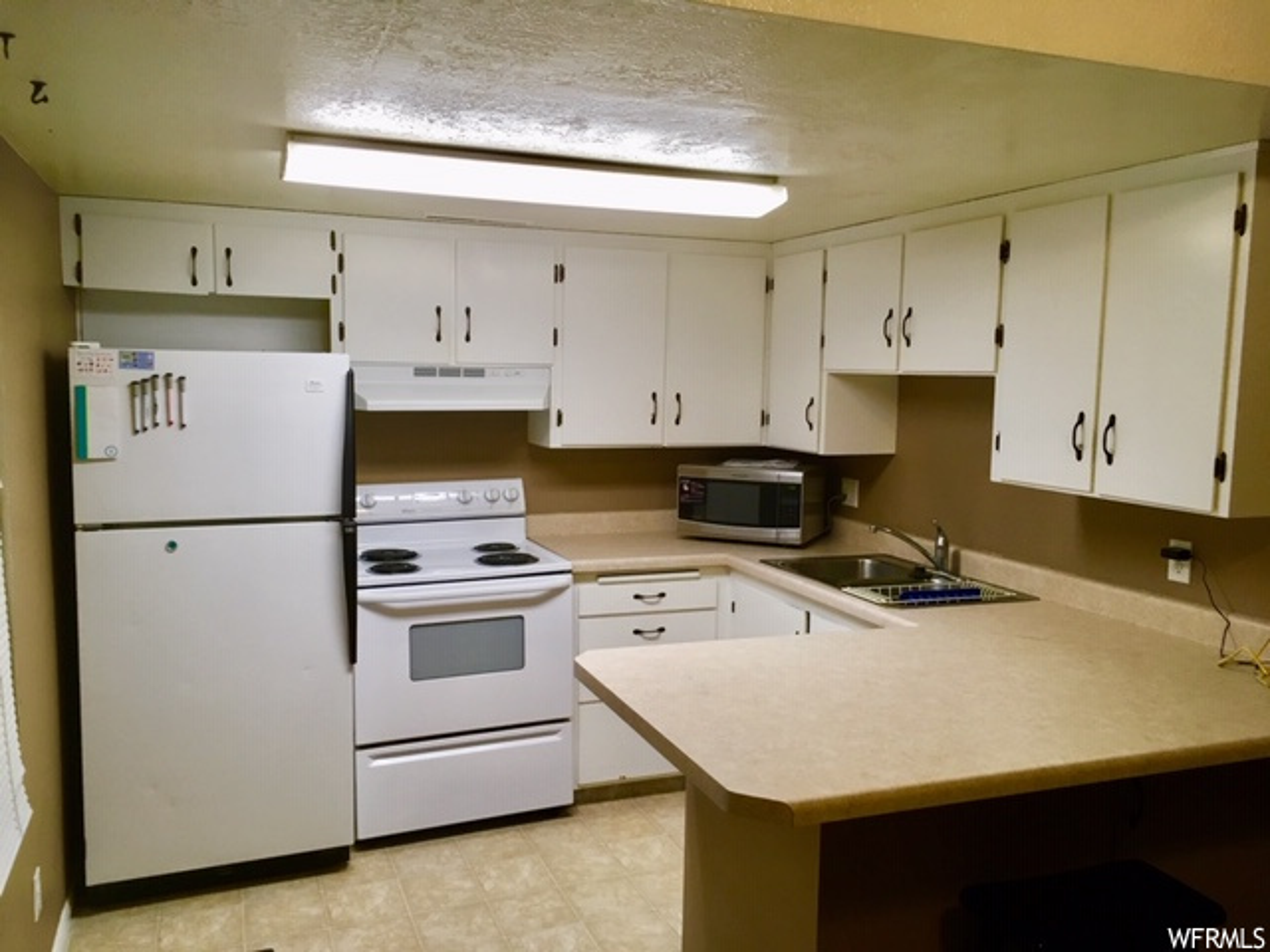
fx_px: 1064
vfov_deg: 48.2
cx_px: 635
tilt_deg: -6.3
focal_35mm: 29
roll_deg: -0.1
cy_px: 476
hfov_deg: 61.7
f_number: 2.2
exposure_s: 1/30
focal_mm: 4.15
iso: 100
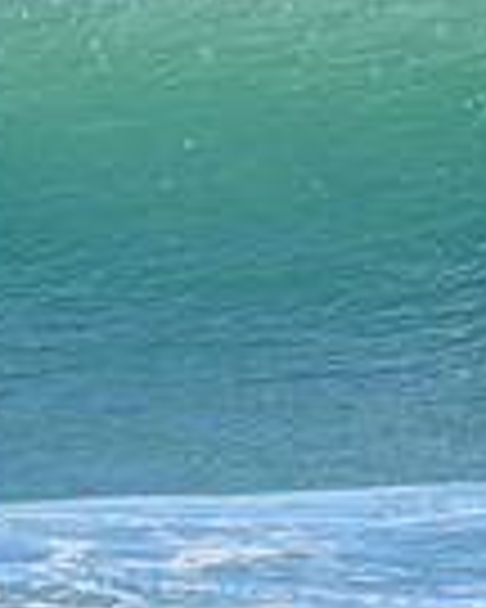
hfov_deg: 0.8
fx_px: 36948
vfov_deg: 0.9
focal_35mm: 2055
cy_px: 133
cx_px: 1110
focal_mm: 500
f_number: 5.6
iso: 220
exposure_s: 1/2000
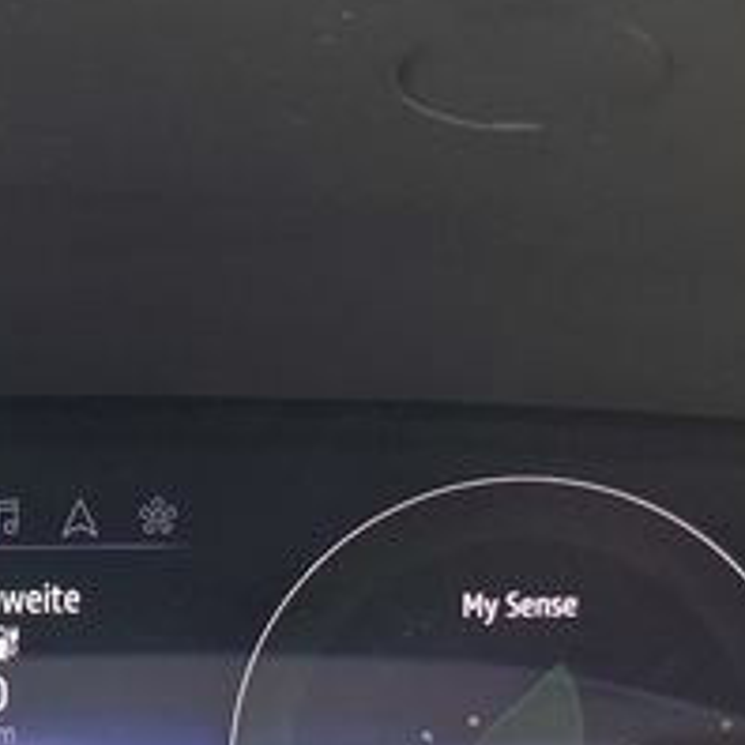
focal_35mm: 82
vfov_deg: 19.4
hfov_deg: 20.5
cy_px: 982
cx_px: 11
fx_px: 1997
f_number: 1.8
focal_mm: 5.54
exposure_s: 1/100
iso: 250
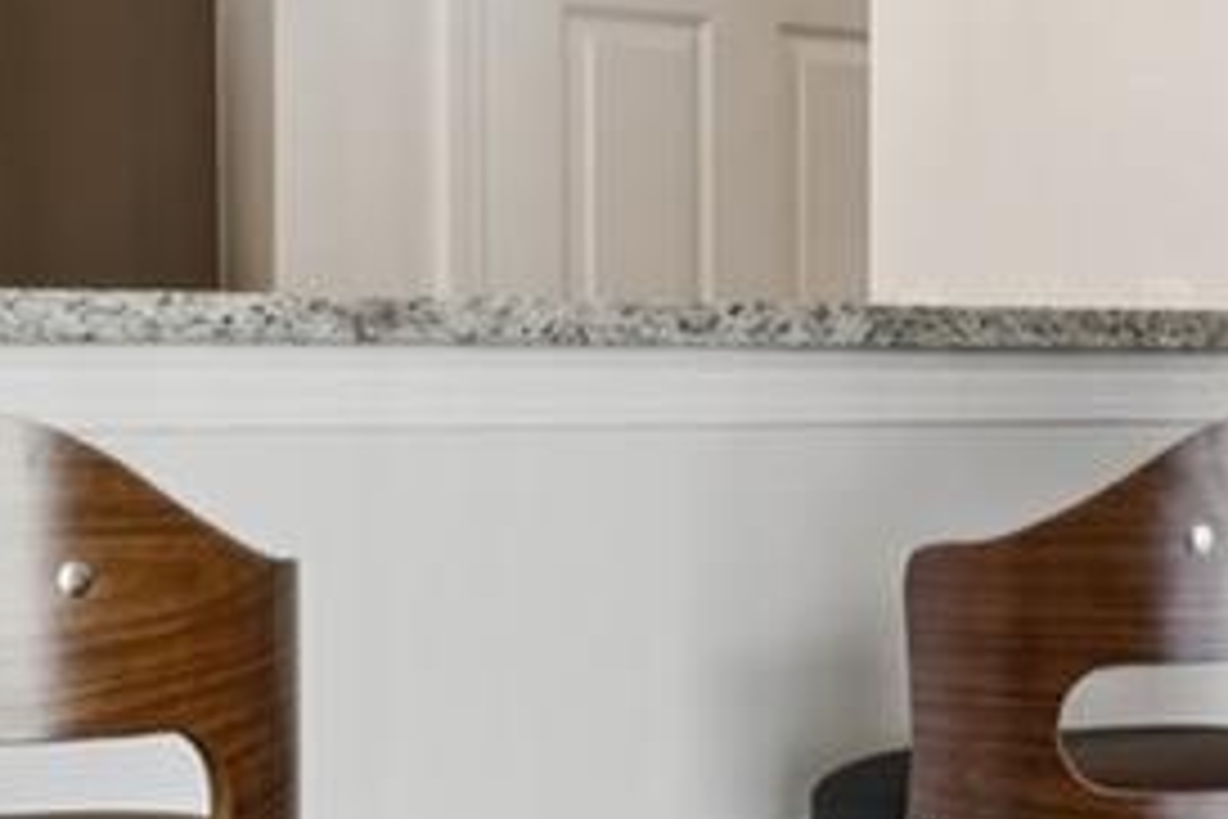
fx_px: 4221
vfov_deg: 11.1
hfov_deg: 15.5
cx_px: 1705
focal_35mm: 124
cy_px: 466
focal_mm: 16.5
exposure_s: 1/2.5
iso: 100
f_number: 13
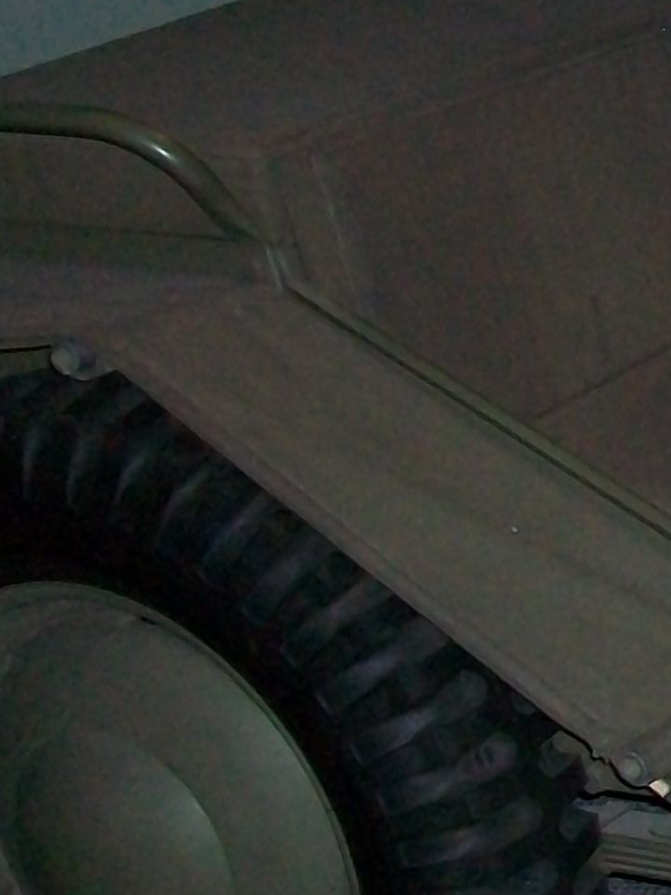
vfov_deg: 15.9
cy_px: 197
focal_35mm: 123
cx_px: 1613
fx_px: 3178
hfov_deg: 10.4
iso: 160
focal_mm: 5.7
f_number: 2.8
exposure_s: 1/60
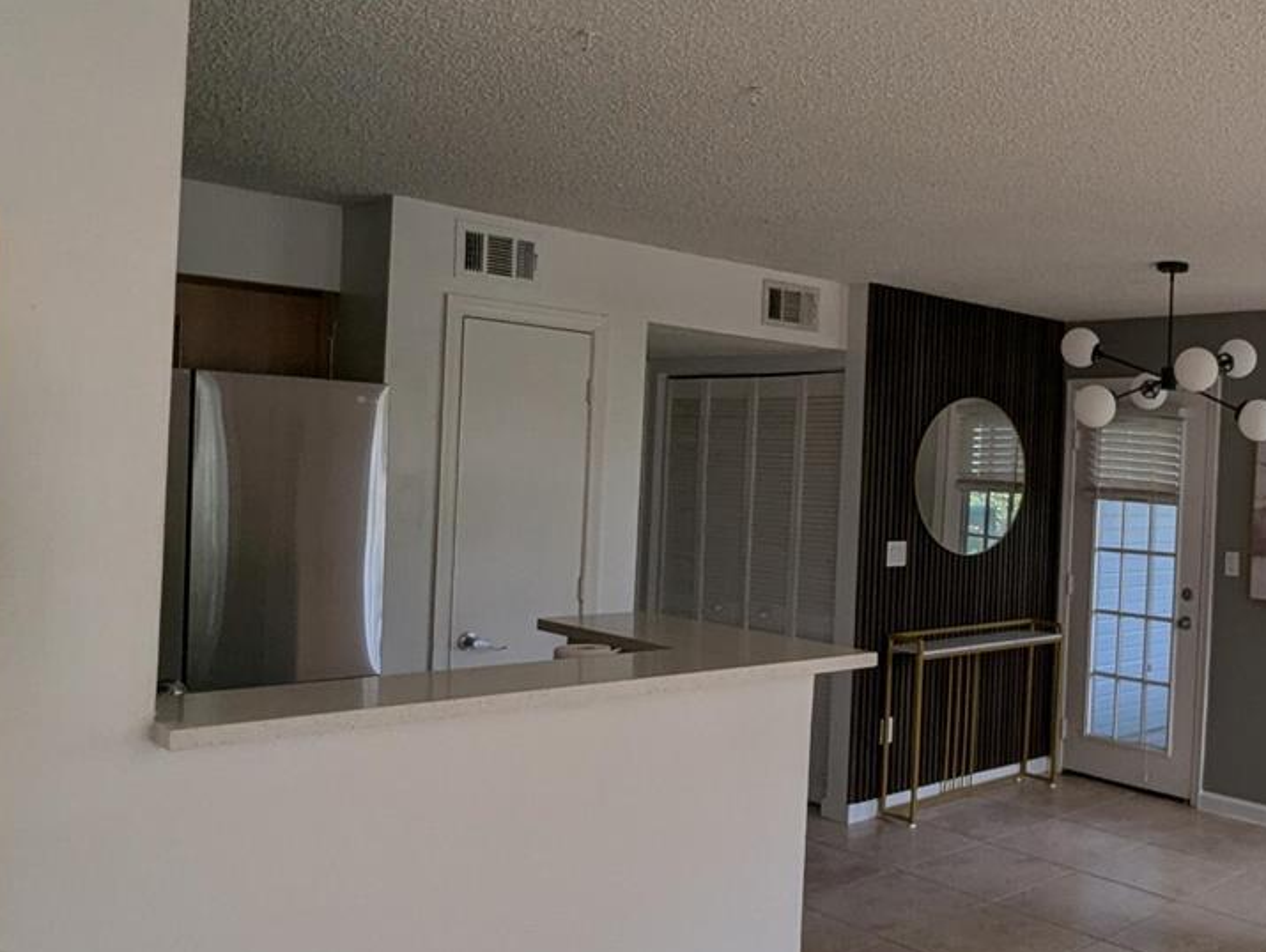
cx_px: 1085
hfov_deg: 55.3
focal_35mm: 29
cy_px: 453
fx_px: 1062
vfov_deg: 48.3
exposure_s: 1/120
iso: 49
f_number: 2.2
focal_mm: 1.95
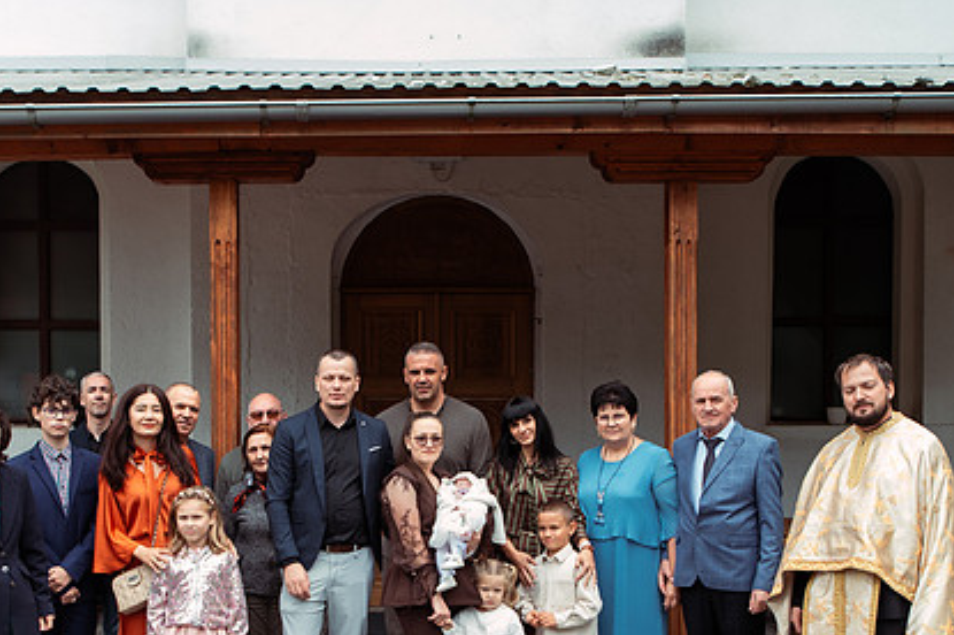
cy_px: 438
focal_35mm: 48
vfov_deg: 27.8
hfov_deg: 41.0
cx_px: 399
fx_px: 1271
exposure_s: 1/250
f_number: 3.5
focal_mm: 32
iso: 250
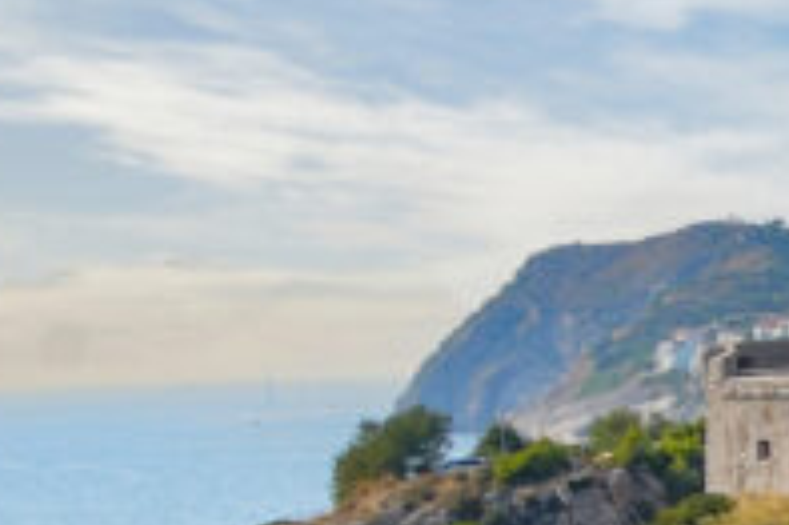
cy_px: 1190
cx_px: 1926
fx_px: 3582
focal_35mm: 164
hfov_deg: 10.7
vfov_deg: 7.9
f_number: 16
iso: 200
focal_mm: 21
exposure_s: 1/60
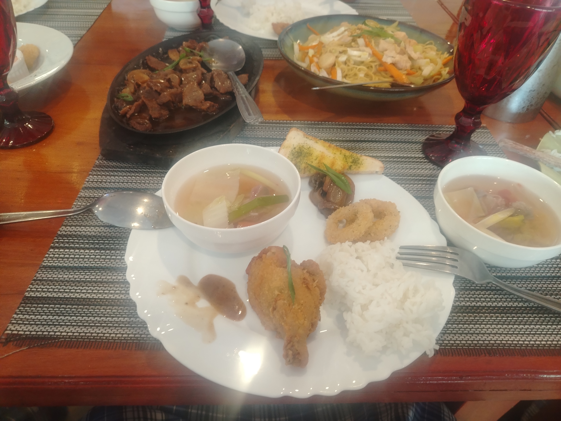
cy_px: 210
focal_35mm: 24
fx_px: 389
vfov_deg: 56.8
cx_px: 280
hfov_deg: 71.6
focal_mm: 5.25
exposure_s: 1/33.3
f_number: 1.75
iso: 1759
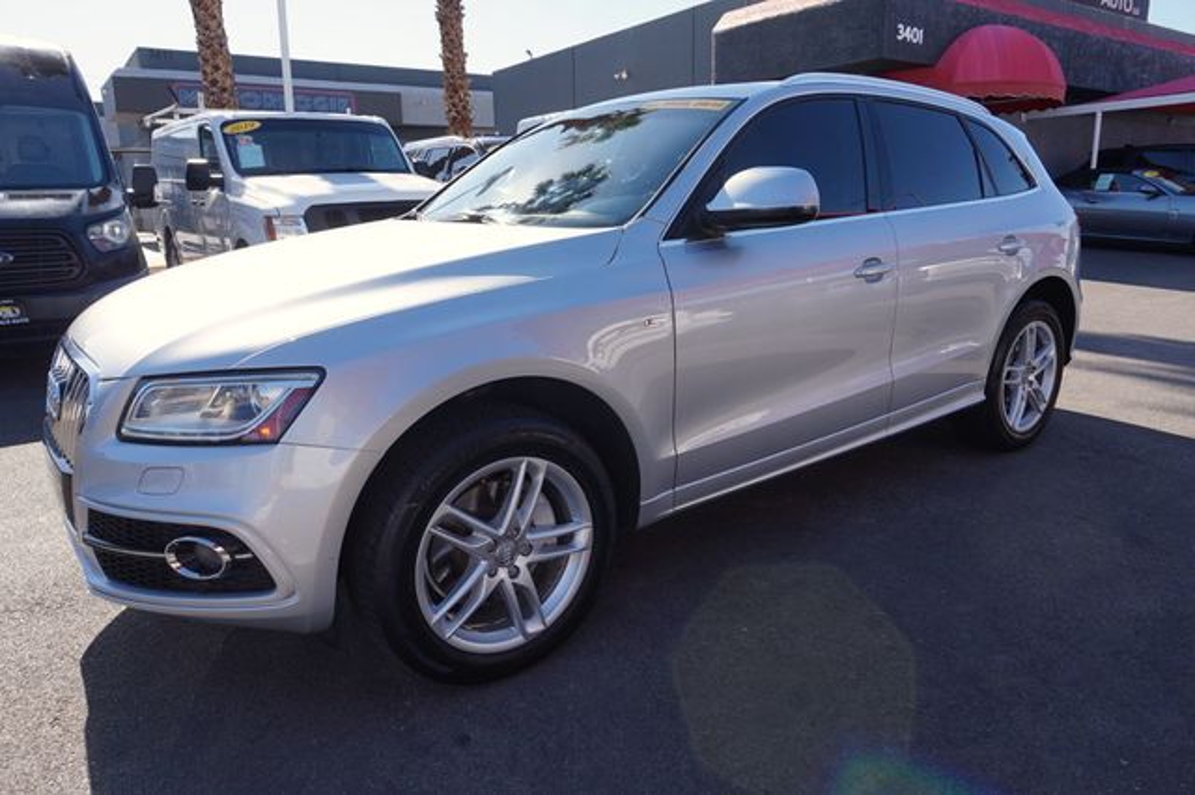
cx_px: 598
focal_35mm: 24
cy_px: 398
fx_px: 796
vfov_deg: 53.1
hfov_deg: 73.8
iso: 100
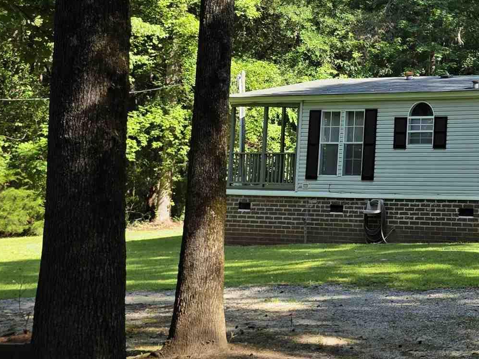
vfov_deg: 20.1
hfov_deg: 24.4
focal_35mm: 71
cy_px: -3
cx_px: 596
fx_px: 982
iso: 80
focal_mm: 6.3
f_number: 1.7
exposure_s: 1/1714
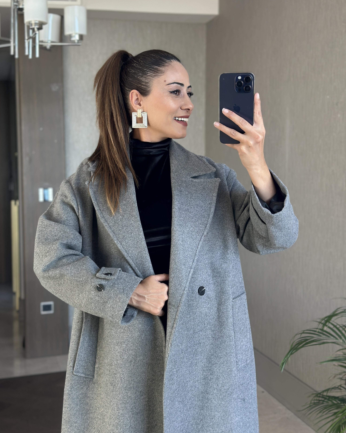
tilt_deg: -18.5
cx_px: 175
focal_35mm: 51
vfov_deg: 36.6
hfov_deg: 29.7
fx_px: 653
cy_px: 227
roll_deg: +1.7
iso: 125
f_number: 1.78
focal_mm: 6.86
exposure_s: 1/106
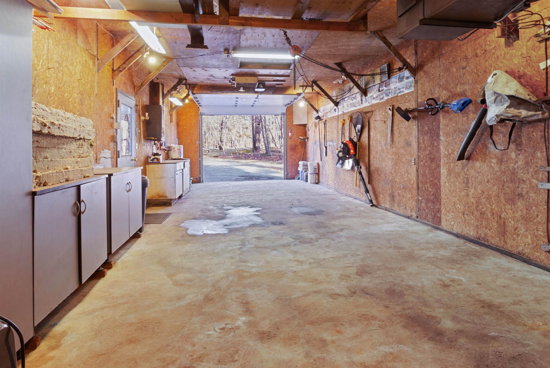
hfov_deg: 89.9
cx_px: 275
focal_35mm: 18
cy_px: 184
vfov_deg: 67.5
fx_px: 275
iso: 200
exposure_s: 3
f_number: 14
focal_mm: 12
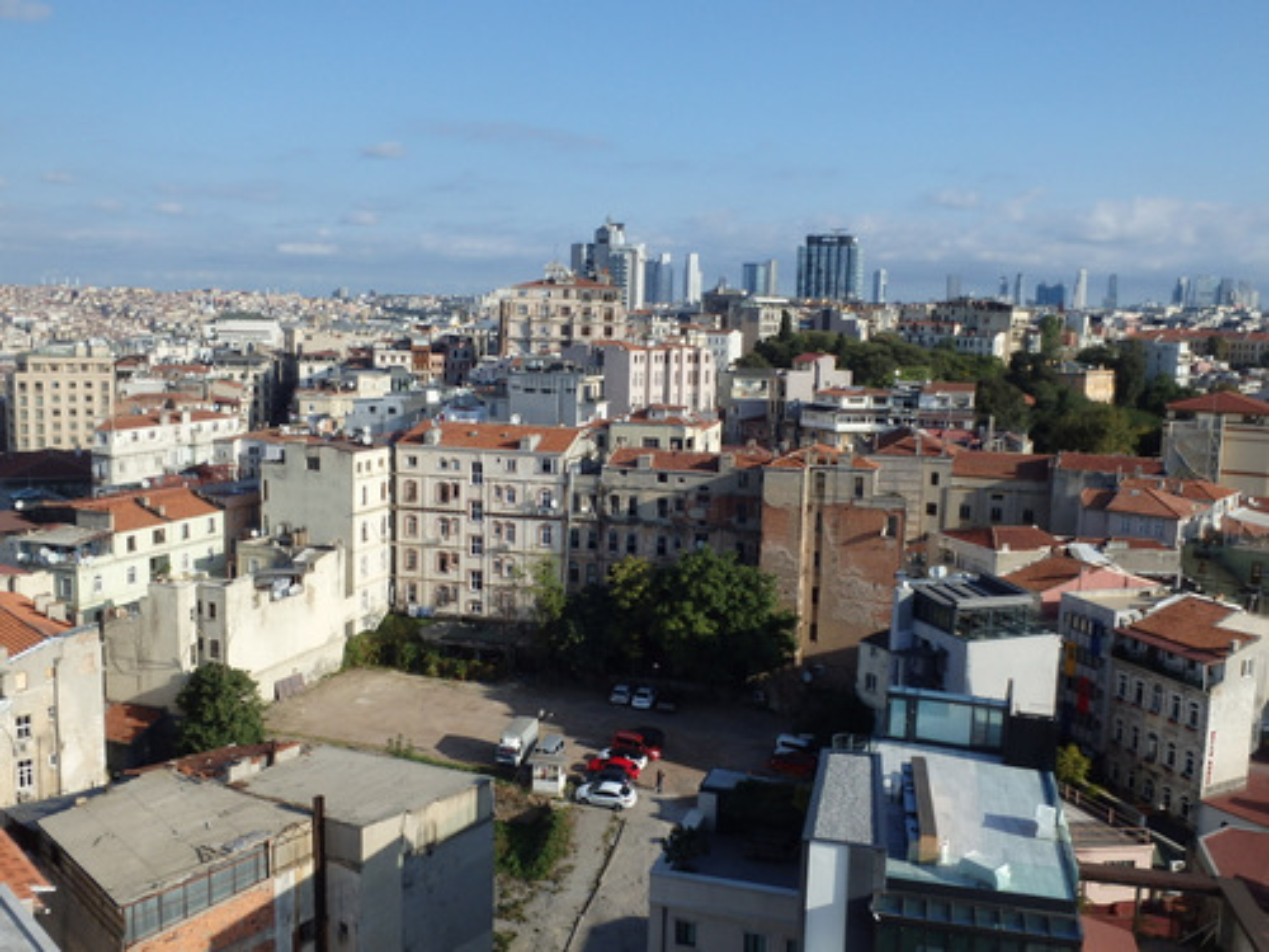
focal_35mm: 34
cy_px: 476
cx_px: 634
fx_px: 1246
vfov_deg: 41.8
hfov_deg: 54.0
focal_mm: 6.1
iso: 125
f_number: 13
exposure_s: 1/100
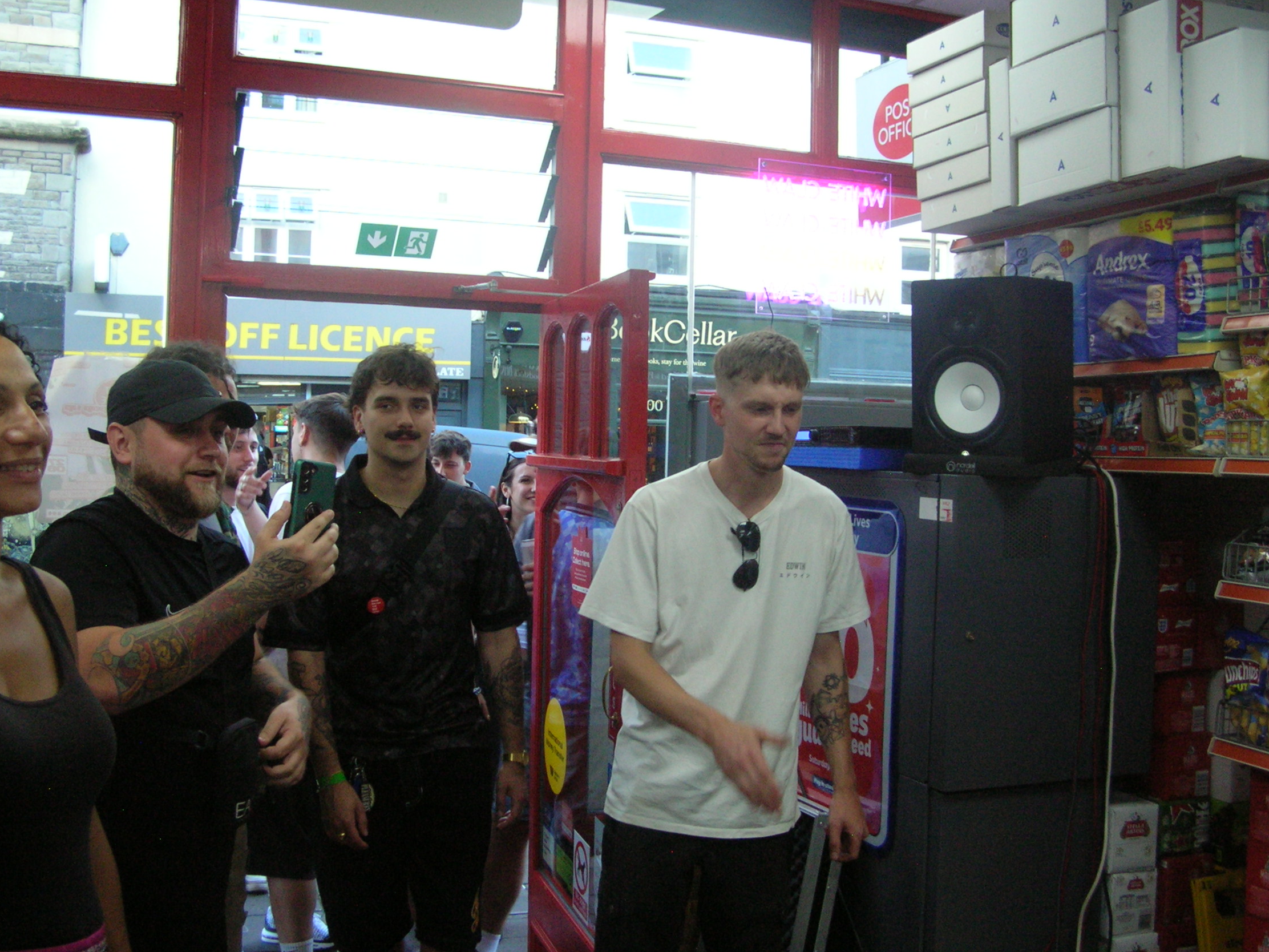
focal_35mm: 37
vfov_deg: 38.7
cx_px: 641
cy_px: 483
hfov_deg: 50.1
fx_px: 1356
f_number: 2.7
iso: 180
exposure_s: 1/72.2
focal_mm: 6
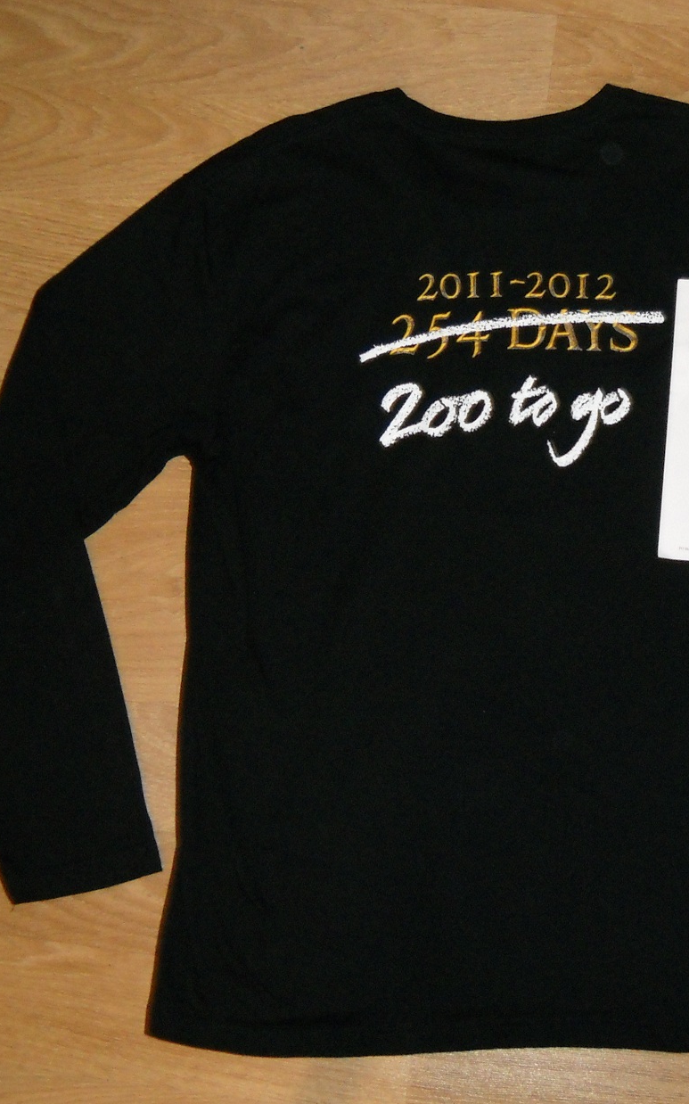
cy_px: 546
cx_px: 538
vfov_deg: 34.6
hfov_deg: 21.7
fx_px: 1774
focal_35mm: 59
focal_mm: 6.72
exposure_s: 1/4
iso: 400
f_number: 3.1
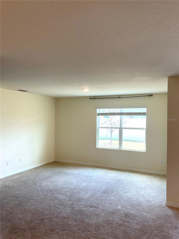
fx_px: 200
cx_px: 90
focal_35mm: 29
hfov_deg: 48.2
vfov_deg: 61.7
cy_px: 120
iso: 64
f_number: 1.8
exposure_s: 1/120
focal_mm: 3
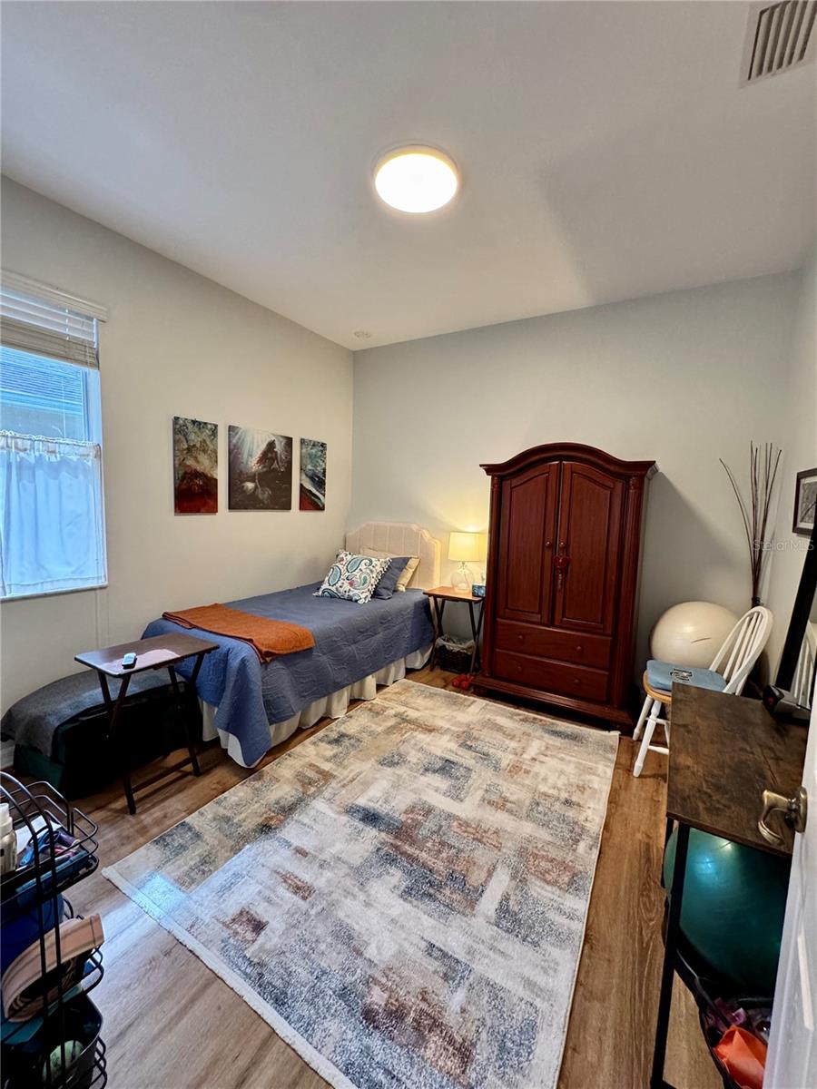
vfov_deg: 102.1
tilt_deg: -5.8
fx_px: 441
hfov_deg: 85.7
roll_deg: -1.6
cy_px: 544
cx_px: 408
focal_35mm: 14
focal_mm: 2.22
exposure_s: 1/60
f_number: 2.2
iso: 250
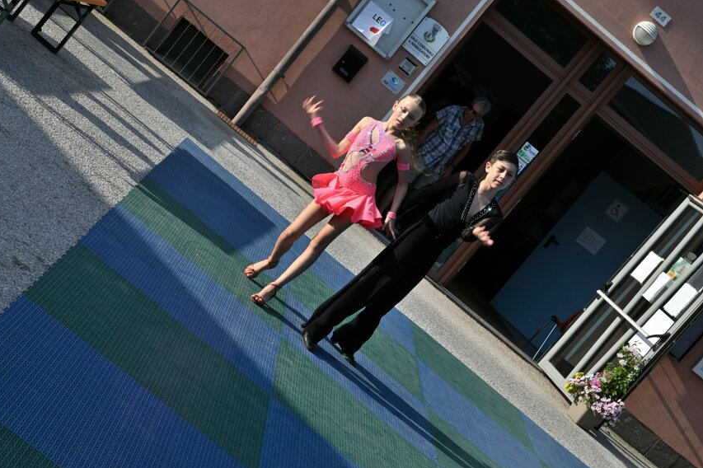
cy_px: 236
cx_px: 327
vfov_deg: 18.2
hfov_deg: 27.0
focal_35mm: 75
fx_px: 1464
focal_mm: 70
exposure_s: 1/125
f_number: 14
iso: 200
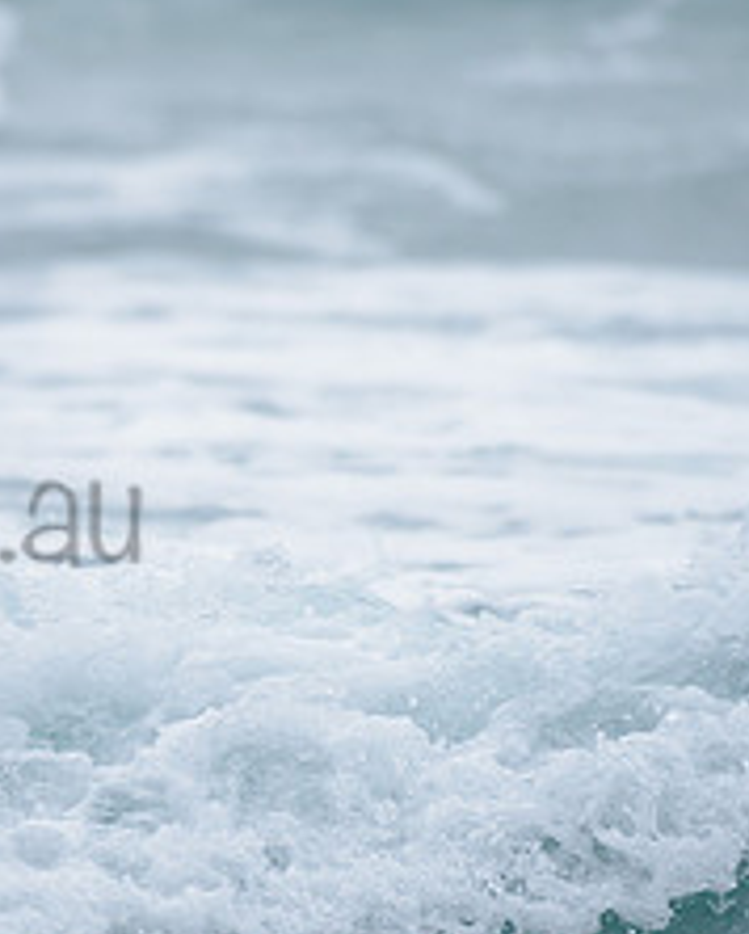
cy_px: 415
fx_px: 41535
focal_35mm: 1501
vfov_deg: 1.3
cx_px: -296
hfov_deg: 1.0
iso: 200
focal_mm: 500
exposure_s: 1/1250
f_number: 5.6
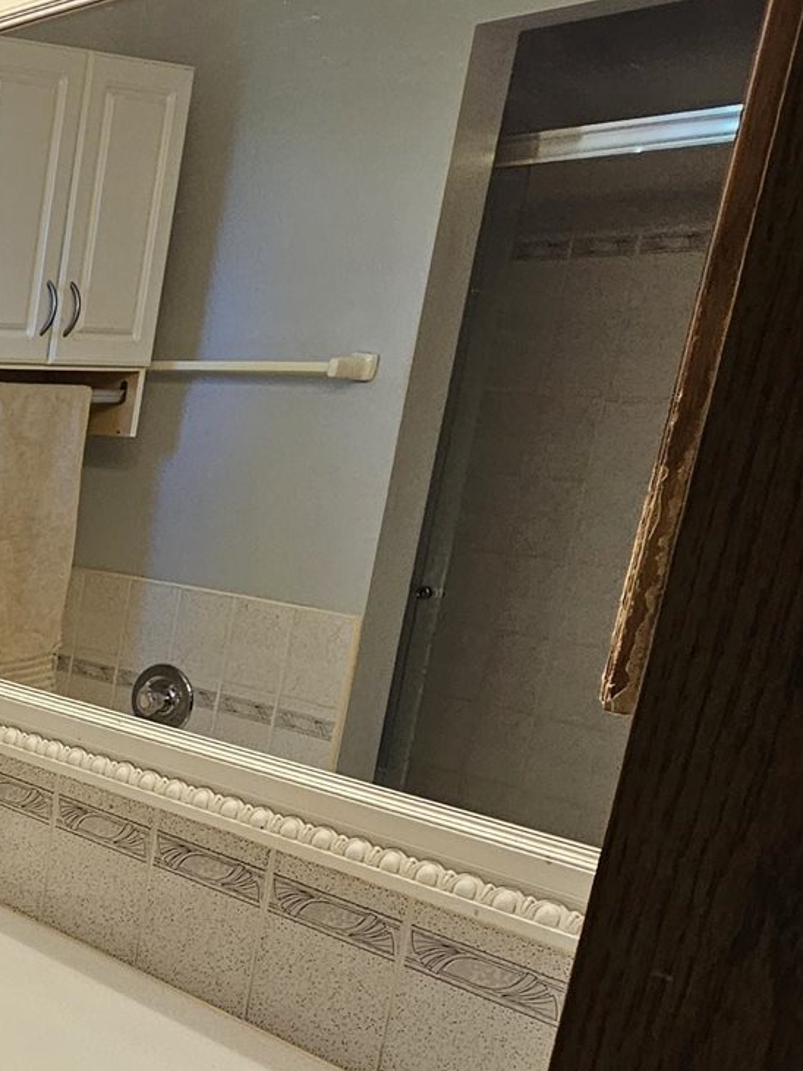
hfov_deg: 25.4
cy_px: 809
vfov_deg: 44.2
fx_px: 1268
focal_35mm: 41
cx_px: -432
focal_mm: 2.2
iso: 80
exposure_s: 1/60
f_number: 2.2
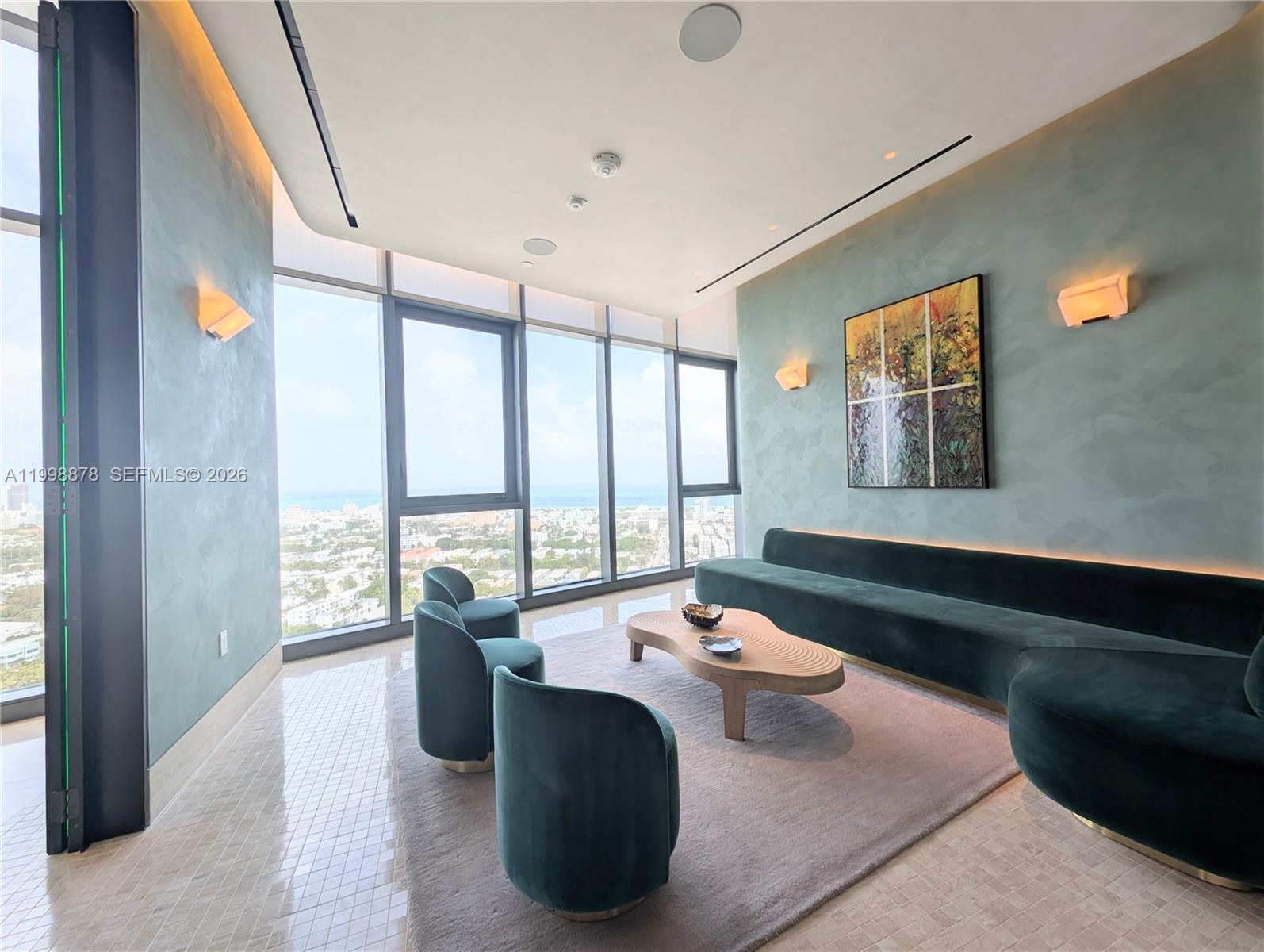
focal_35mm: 12
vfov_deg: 94.6
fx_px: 439
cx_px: 632
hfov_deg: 110.5
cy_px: 476
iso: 41
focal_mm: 2.23
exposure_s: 1/479
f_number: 1.95
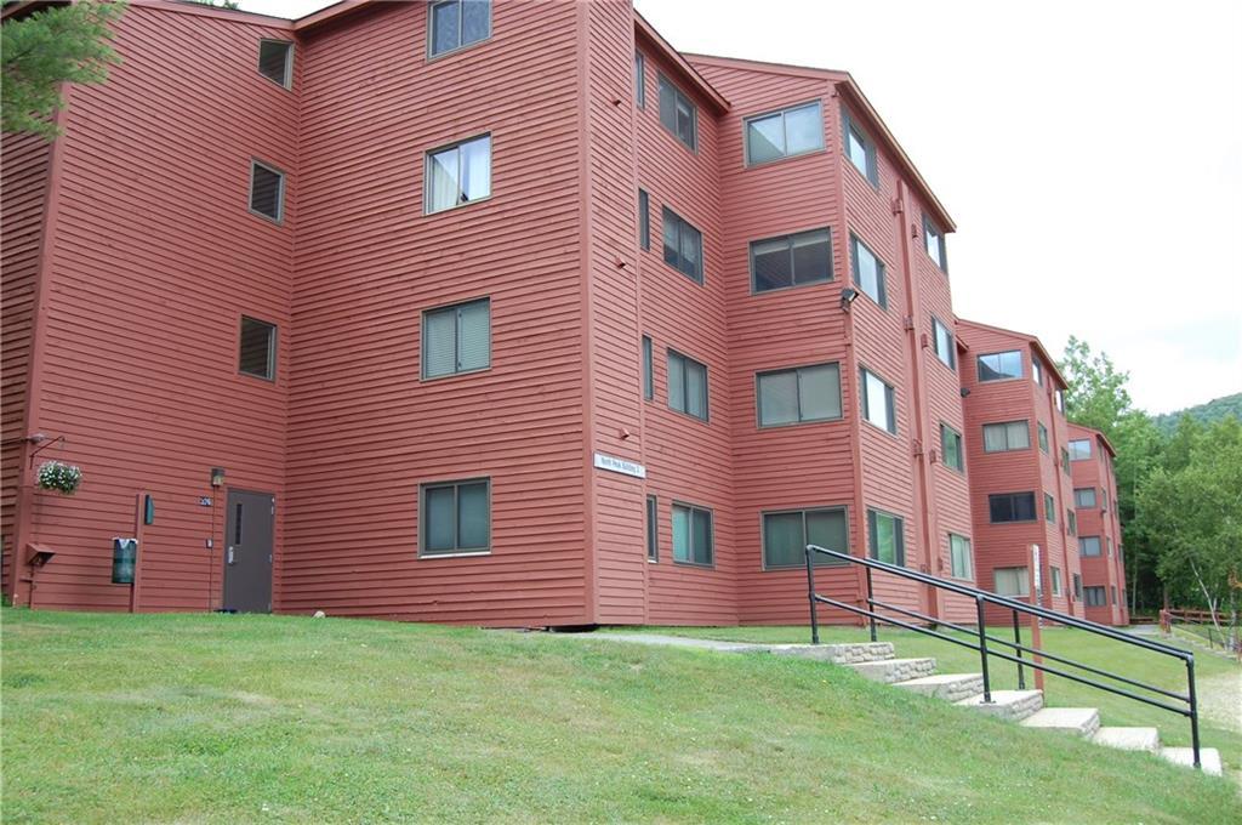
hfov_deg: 57.3
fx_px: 1137
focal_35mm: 33
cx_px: 621
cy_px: 412
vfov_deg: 39.9
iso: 200
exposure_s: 1/160
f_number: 6.3
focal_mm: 22
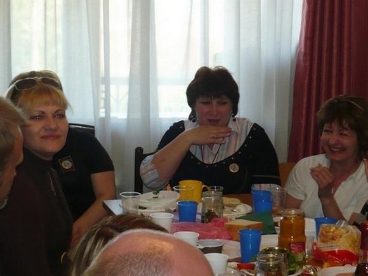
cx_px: 184
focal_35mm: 88
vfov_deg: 16.8
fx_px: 936
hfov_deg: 22.3
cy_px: 138
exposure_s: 1/40
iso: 200
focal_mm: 9.1
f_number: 3.4
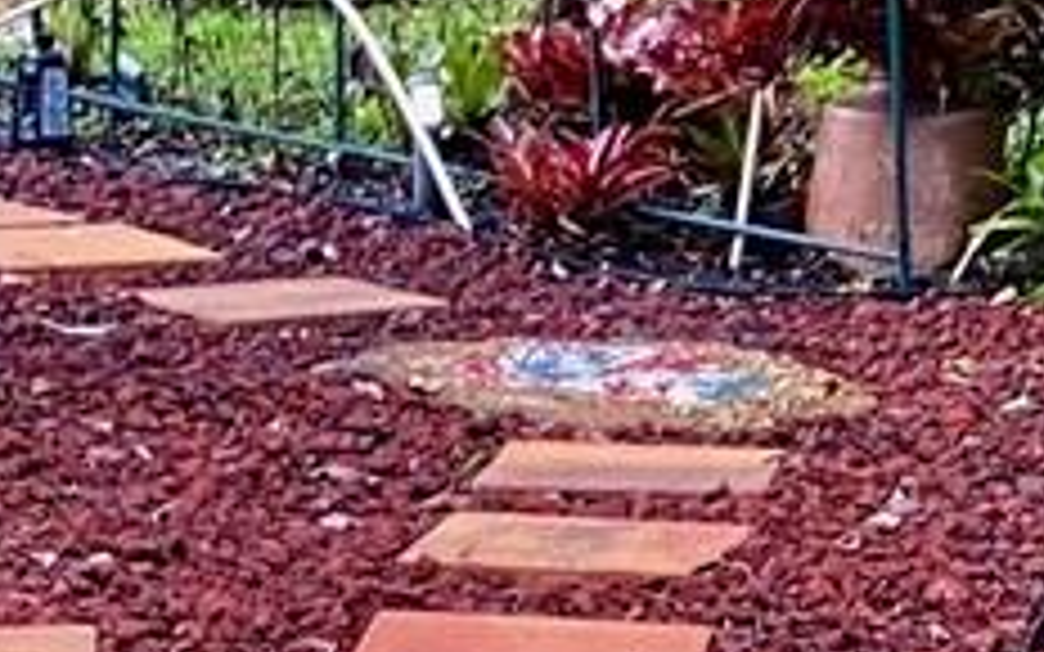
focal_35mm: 190
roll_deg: -2.7
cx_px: 1706
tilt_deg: -15.0
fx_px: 5406
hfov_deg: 10.5
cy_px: 827
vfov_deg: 6.8
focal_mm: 4.25
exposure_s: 1/75
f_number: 1.8
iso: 125
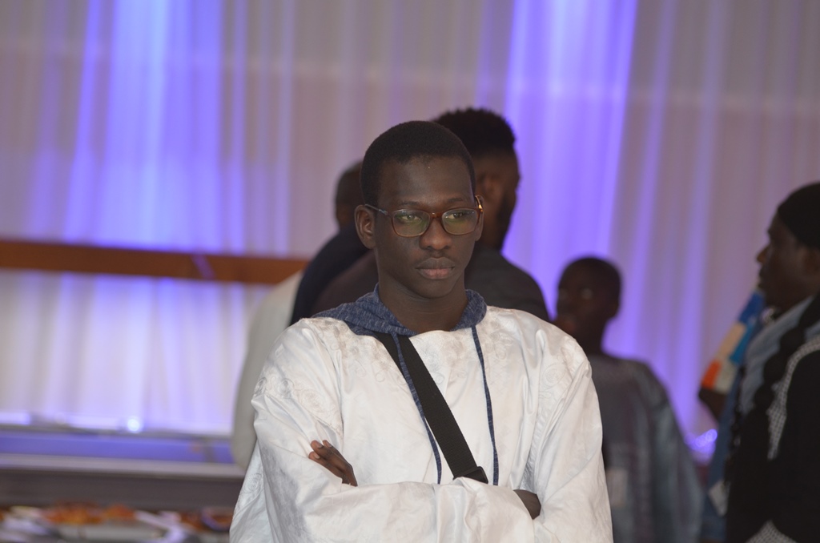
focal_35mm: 225
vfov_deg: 6.1
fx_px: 5114
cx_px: 410
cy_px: 272
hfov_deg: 9.2
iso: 560
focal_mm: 150
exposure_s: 1/60
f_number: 4.5
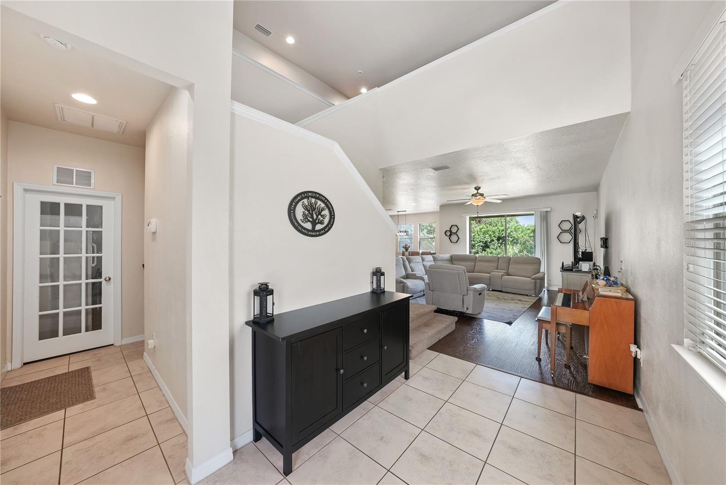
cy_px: 242
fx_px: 242
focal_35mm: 12
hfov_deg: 112.6
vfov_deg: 90.1
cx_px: 363
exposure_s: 1/10
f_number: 7.1
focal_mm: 12
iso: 400
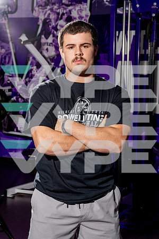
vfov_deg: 28.8
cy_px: 120
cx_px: 80
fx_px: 464
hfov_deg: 19.5
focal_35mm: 70
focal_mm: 70
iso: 100
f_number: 8
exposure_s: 1/250
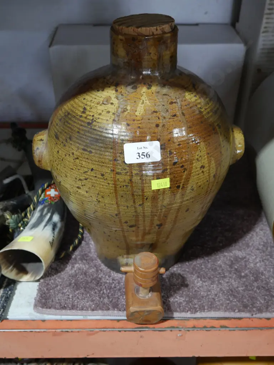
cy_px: 182
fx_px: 401
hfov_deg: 37.8
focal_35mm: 38
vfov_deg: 49.0
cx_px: 137
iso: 640
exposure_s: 1/60
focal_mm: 19
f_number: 4.1
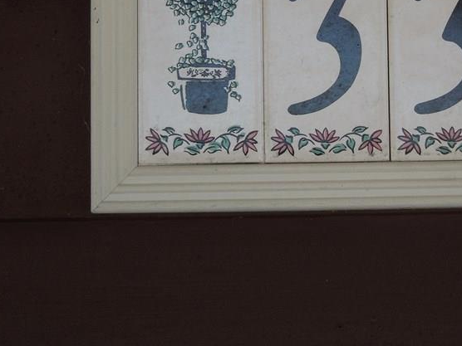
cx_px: 404
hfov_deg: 15.4
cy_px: 61
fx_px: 1695
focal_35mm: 127
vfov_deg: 11.6
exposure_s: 1/200
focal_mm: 12.5
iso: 100
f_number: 4.4
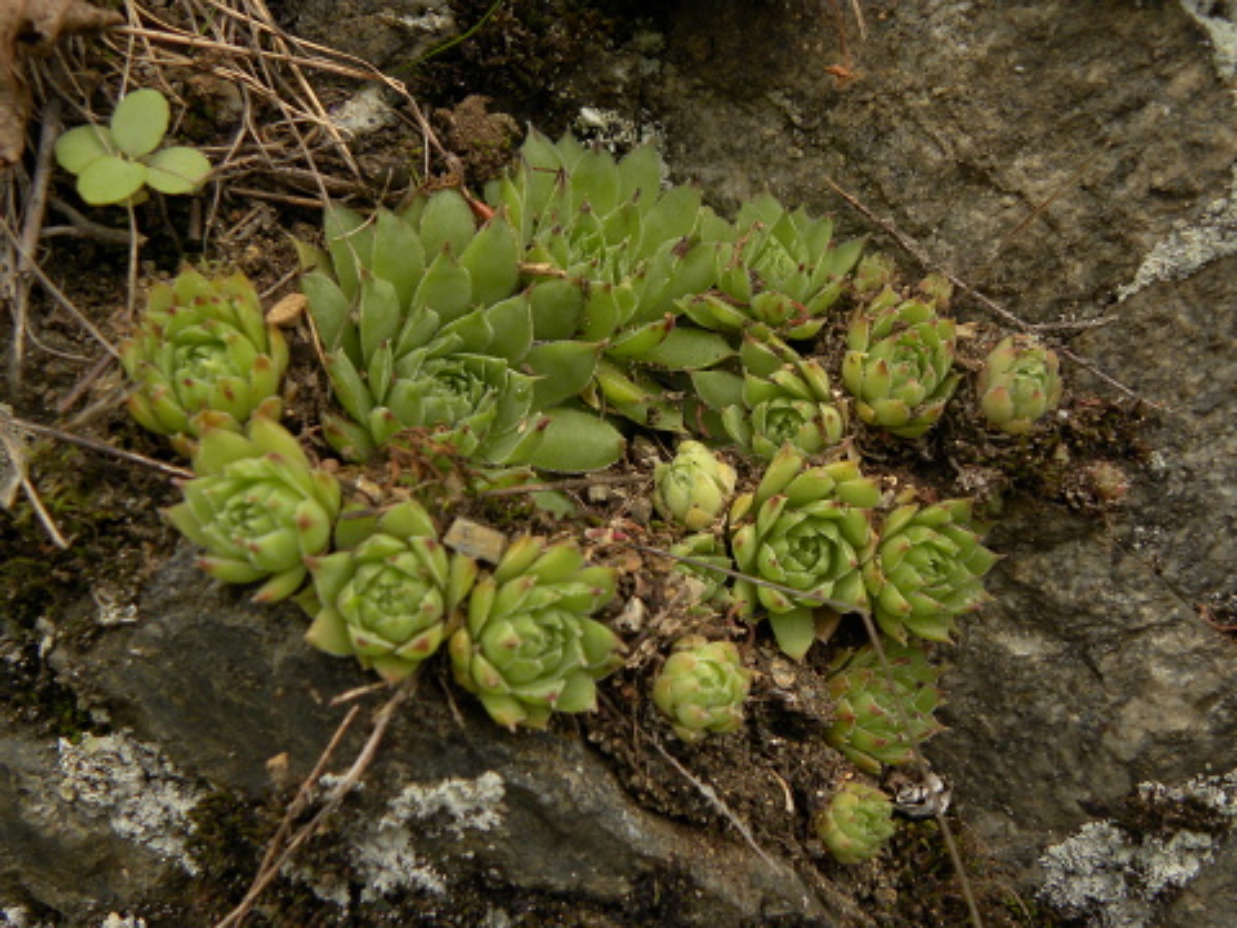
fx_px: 1322
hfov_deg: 50.1
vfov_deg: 38.7
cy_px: 464
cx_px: 618
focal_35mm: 37
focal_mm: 6.6
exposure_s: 1/250
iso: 64
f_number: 3.2
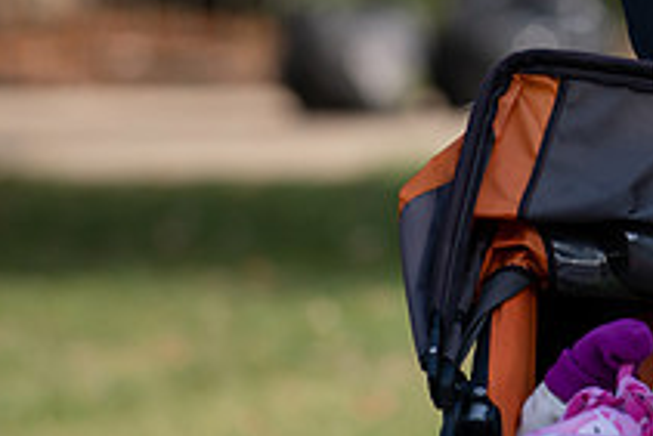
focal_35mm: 823
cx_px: 882
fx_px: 14938
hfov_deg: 2.5
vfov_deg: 1.7
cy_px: -20
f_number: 4.5
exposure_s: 1/640
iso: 200
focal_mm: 300
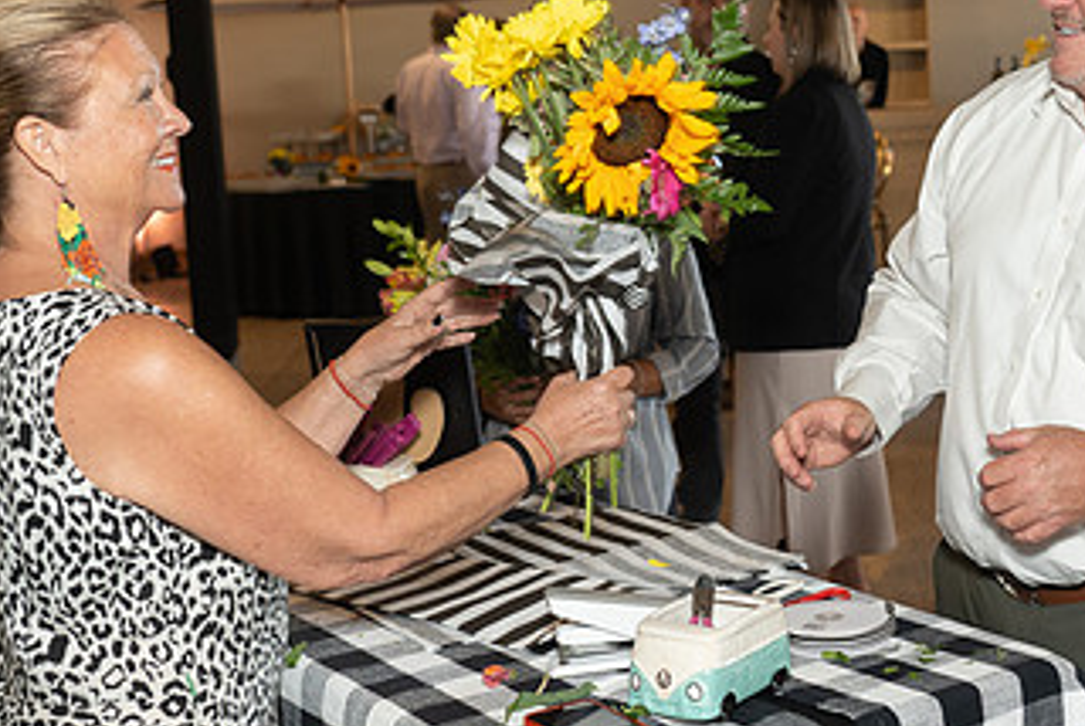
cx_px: 678
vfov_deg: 23.4
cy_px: 321
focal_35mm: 58
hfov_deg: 34.3
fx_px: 1750
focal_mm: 32
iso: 1250
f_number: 4
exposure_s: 1/100
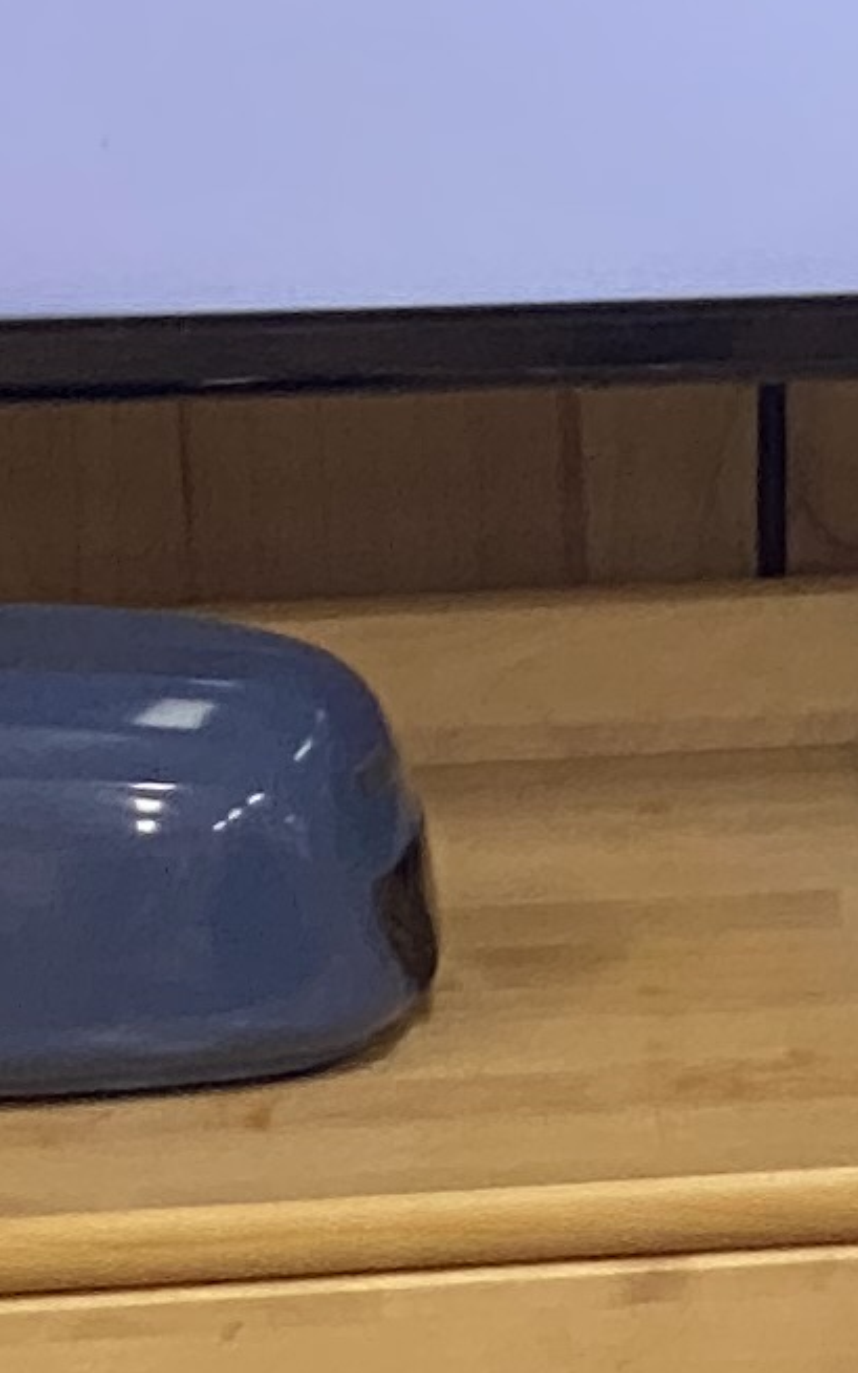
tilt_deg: -13.3
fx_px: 12715
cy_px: 806
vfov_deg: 6.2
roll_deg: -1.8
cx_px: 3921
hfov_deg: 3.6
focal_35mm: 340
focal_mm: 6
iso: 125
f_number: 2
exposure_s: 1/120
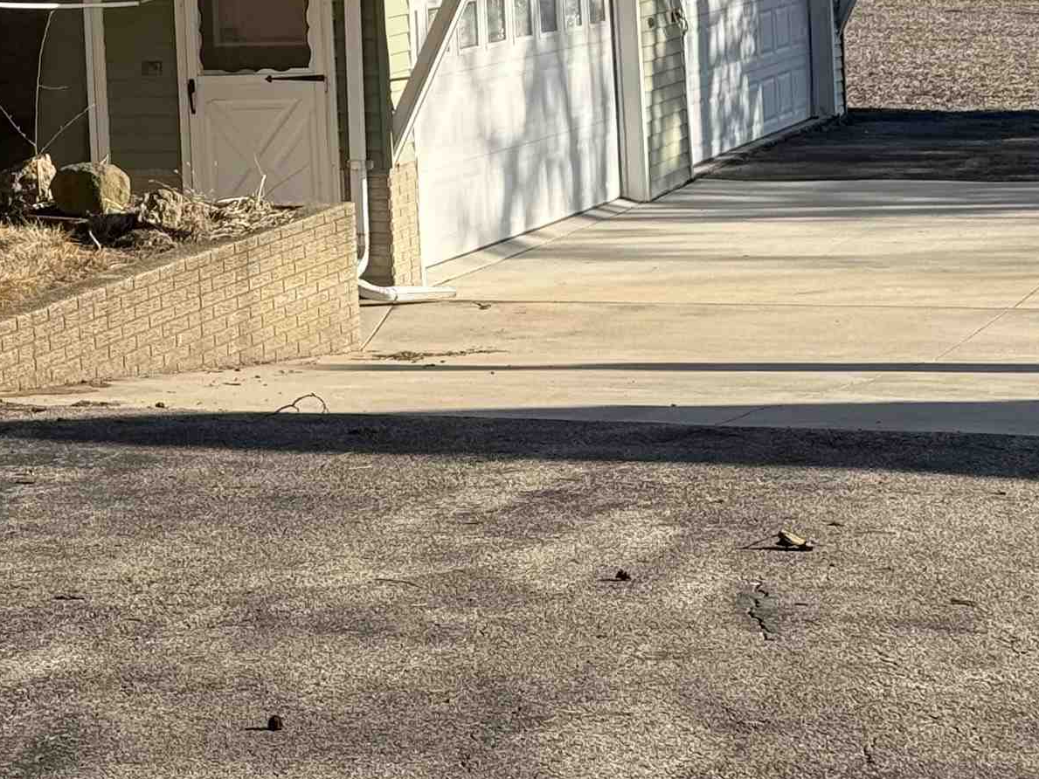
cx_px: -33
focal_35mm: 124
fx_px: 3722
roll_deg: +2.9
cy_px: -105
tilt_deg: -0.6
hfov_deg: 15.6
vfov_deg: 11.8
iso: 64
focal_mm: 6.76
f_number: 1.78
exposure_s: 1/2667
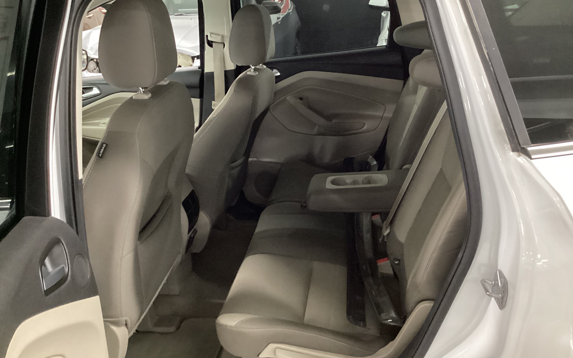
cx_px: 286
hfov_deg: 58.1
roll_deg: +2.0
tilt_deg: -22.4
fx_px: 515
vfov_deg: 38.3
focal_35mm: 33
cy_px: 171
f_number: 2.4
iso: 640
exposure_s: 1/24
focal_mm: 3.3
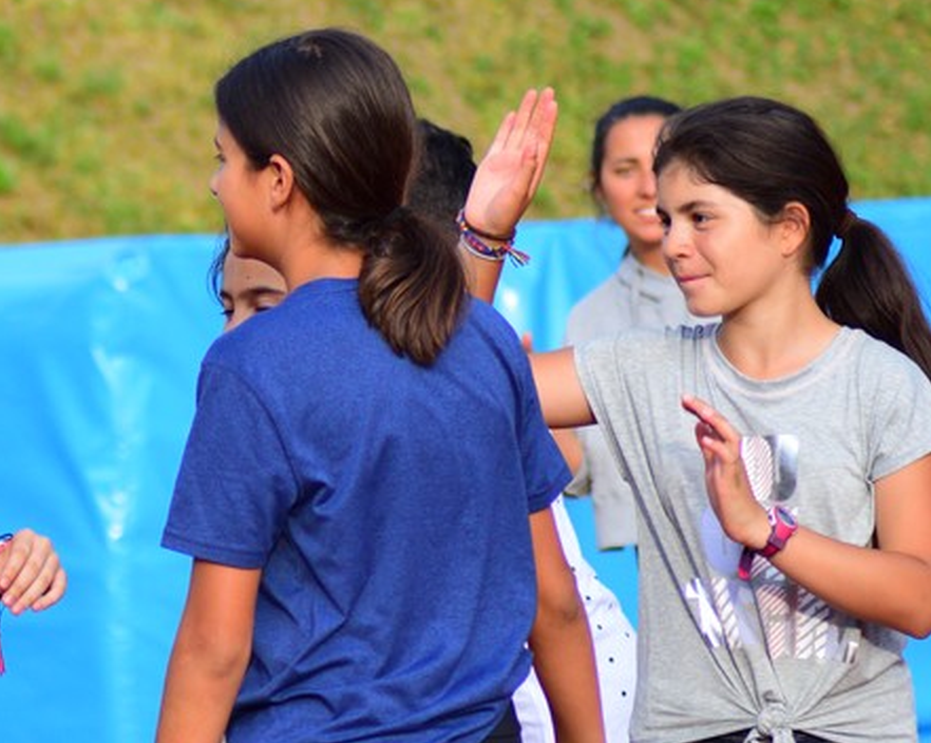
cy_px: 318
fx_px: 9911
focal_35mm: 360
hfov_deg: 5.4
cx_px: -114
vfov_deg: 4.3
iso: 400
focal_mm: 110
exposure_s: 1/640
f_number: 4
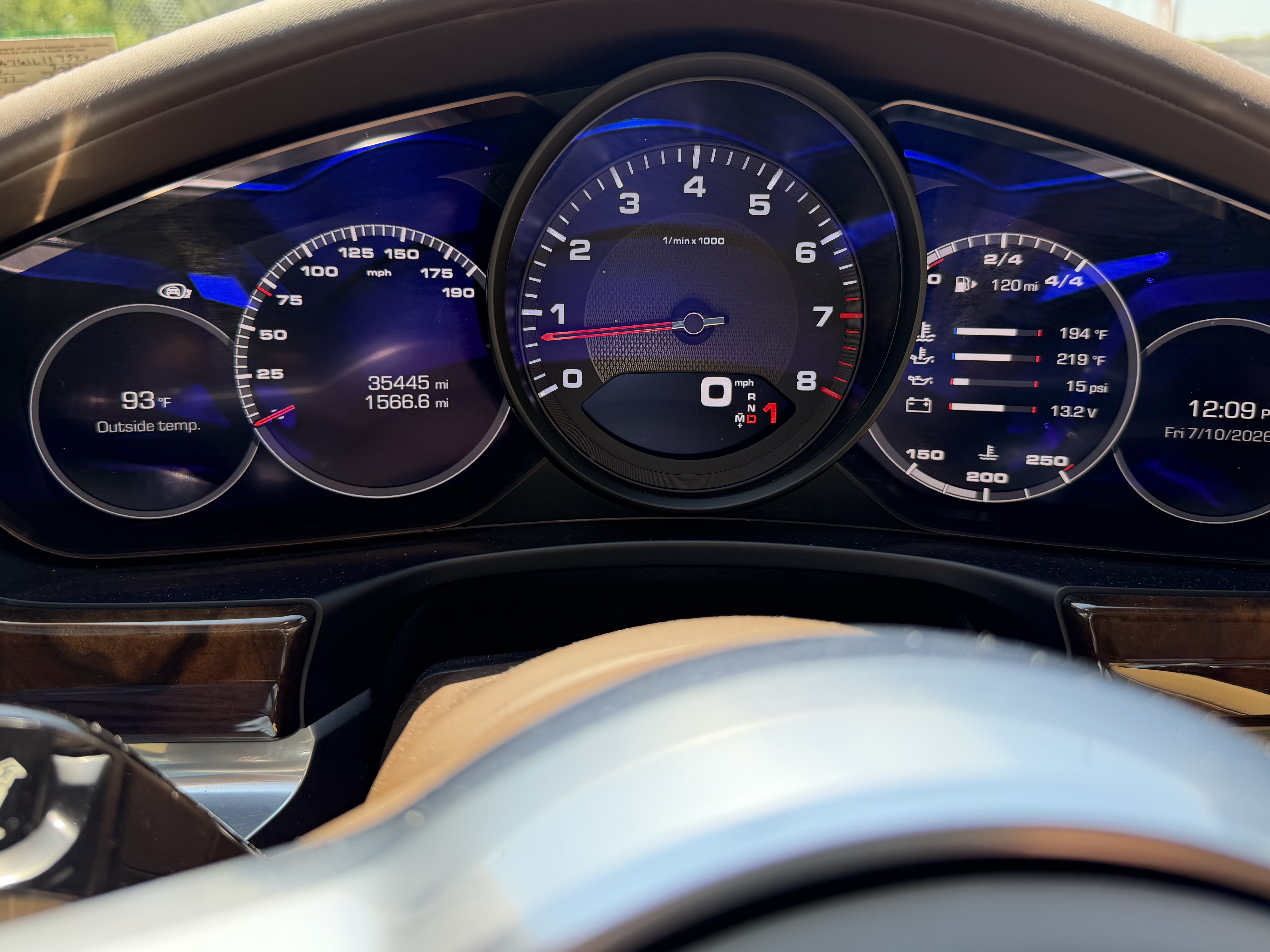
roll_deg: -0.6
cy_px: 414
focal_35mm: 28
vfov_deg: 49.6
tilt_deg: -16.8
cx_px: 614
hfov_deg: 63.4
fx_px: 1027
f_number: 1.78
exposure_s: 1/286
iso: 80
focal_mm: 6.76
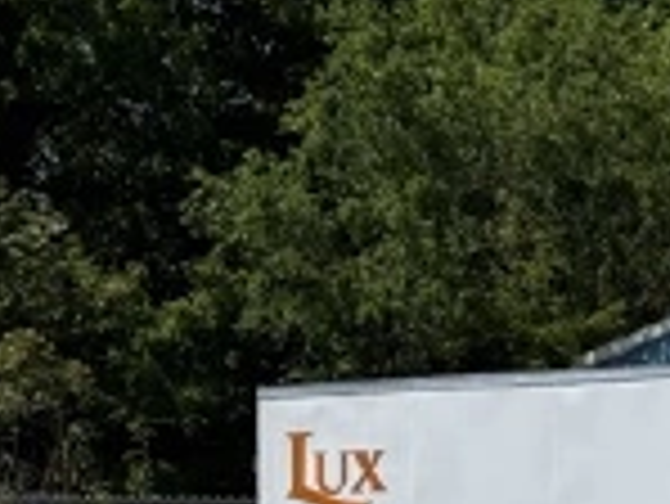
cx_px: 827
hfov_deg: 14.7
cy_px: 590
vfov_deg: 11.3
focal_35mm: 129
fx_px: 2499
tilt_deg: -1.9
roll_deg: -1.6
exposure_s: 1/8130
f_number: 1.78
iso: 80
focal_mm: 6.76
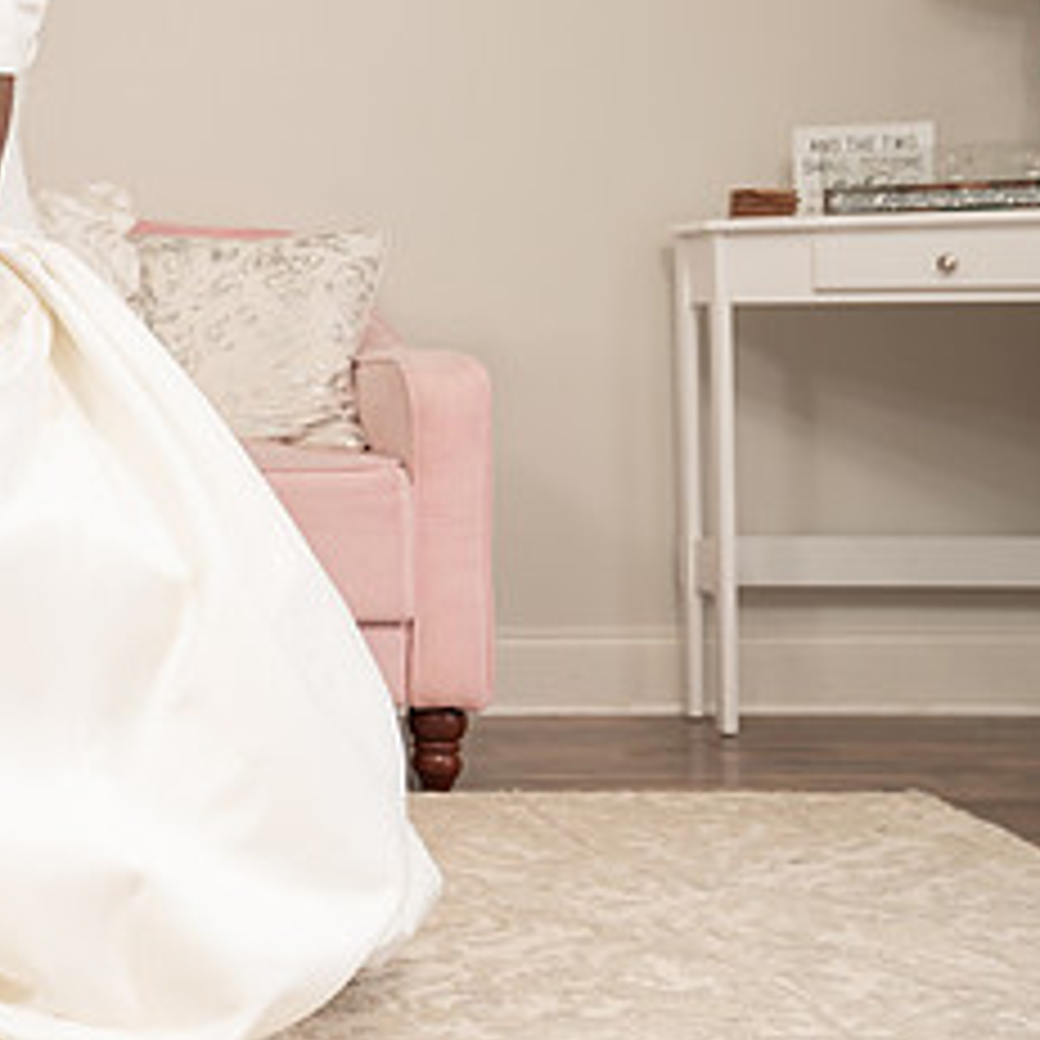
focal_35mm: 74
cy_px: 211
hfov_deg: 21.7
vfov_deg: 23.0
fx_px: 2515
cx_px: -192
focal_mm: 33
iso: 1600
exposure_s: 1/200
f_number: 4
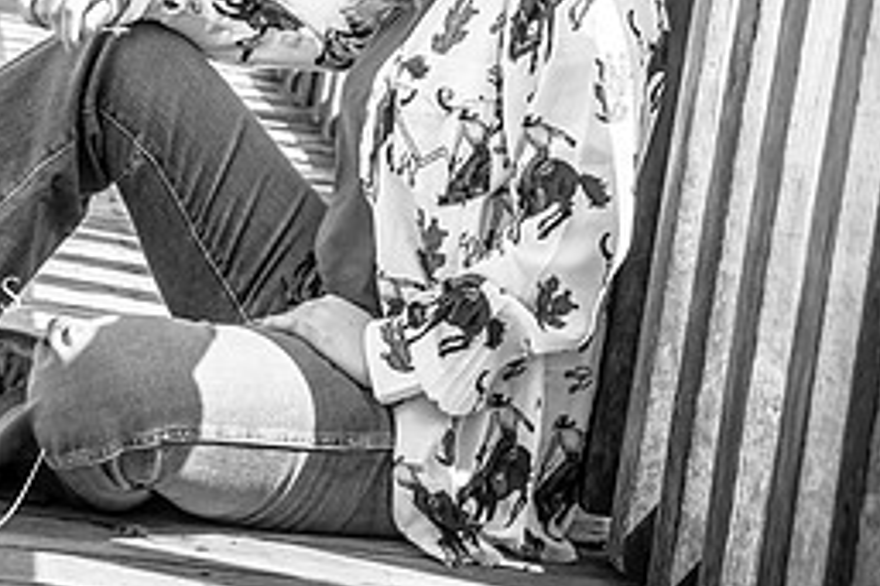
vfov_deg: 7.1
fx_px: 4690
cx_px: 380
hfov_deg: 10.7
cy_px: 5
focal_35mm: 192
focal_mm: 85
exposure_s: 1/800
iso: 640
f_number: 6.3
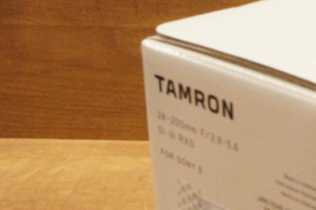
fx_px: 886
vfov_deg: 13.5
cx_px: 347
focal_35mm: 101
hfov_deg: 19.4
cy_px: 148
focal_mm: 26
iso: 6400
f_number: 16
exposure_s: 1/160
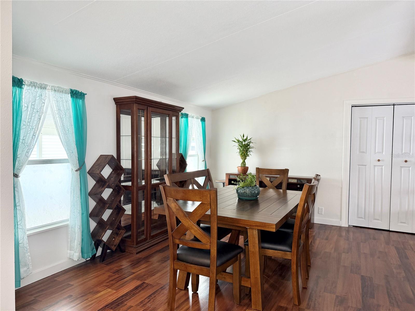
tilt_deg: -2.1
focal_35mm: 24
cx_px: 208
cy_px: 156
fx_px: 288
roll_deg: -1.8
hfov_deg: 71.6
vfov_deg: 56.8
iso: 200
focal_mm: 6.76
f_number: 1.78
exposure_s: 1/60
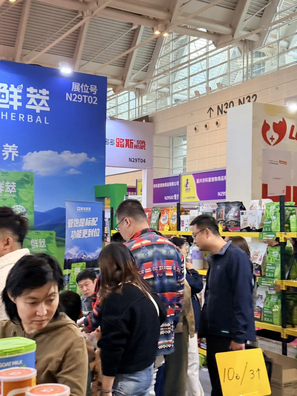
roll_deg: -2.7
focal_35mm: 48
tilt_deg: +5.3
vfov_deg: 39.7
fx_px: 549
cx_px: 148
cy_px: 198
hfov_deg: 30.3
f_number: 1.78
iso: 100
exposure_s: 1/100
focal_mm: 6.76
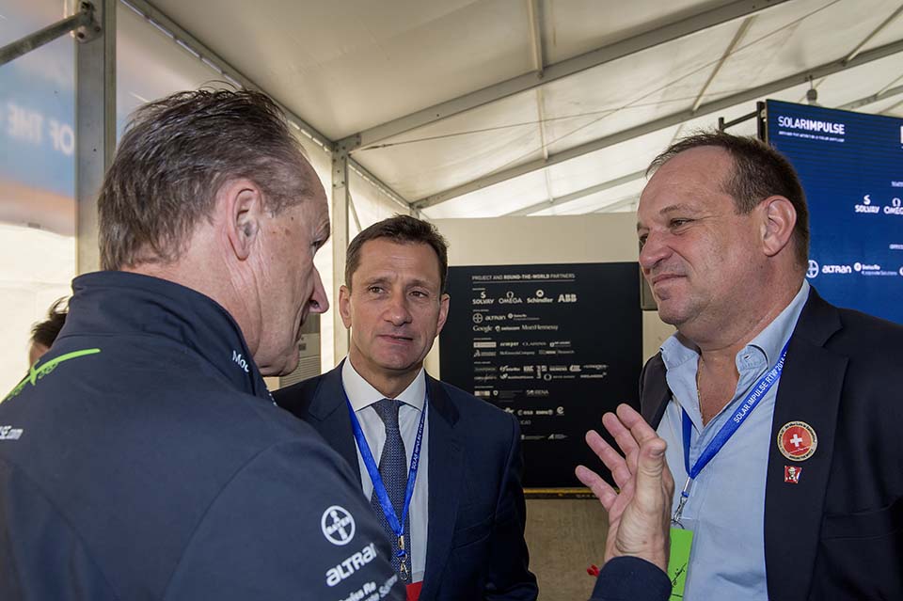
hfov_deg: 60.3
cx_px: 452
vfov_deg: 42.3
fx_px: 777
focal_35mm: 31
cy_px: 300
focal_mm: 31
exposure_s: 1/160
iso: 640
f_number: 8
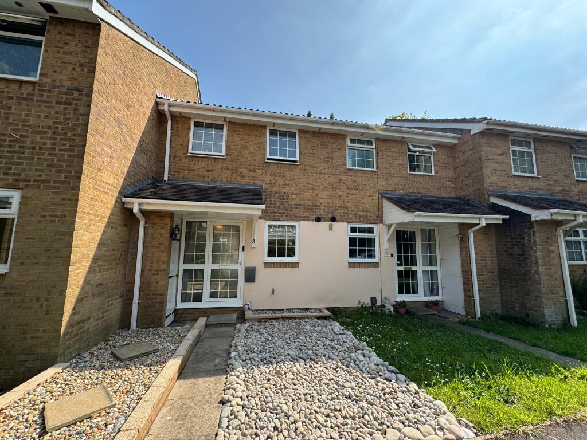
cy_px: 220
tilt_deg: +7.3
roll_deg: +0.0
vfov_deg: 85.7
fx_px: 237
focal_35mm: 14
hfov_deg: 102.1
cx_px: 294
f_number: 2.2
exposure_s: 1/1299
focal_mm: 2.22
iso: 40
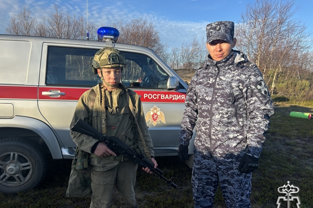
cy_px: 111
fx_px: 243
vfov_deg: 46.4
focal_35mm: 28
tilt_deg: -8.2
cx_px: 153
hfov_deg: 65.5
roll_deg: -2.1
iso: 50
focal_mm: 5.7
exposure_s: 1/2008
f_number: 1.5
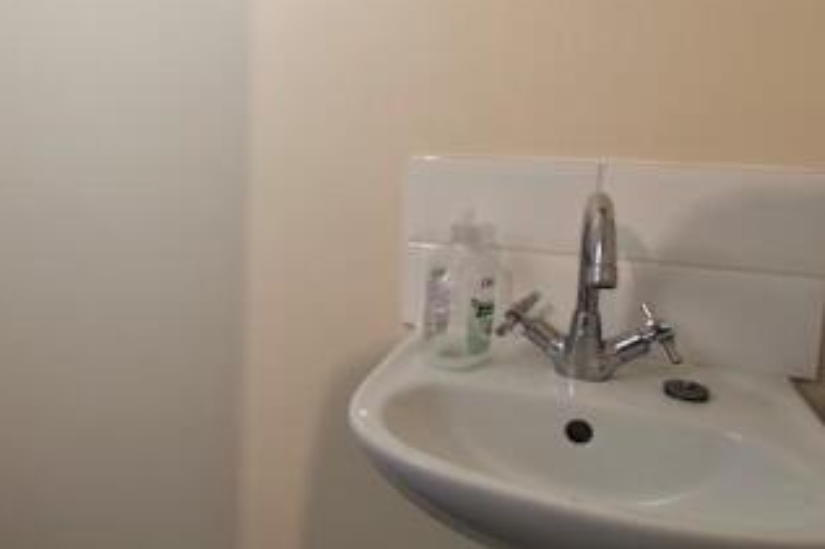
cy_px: 183
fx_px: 710
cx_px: 178
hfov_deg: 56.4
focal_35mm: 31
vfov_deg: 41.7
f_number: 3.5
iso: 200
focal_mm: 10
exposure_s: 1/40
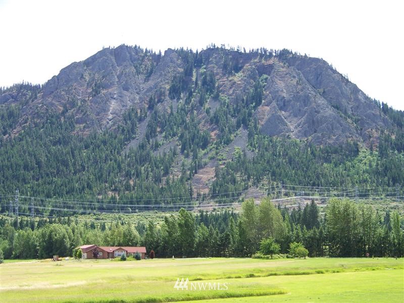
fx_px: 724
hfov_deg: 31.2
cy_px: 152
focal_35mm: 62
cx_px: 202
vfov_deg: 23.7
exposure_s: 1/320
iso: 64
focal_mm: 10.5
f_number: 3.2
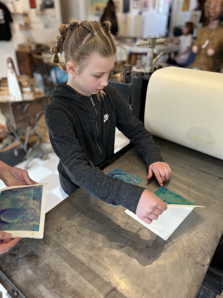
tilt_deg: -31.2
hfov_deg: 53.1
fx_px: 223
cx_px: 112
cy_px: 149
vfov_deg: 67.3
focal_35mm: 26
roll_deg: -1.4
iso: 100
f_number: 1.5
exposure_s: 1/120
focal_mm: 5.7
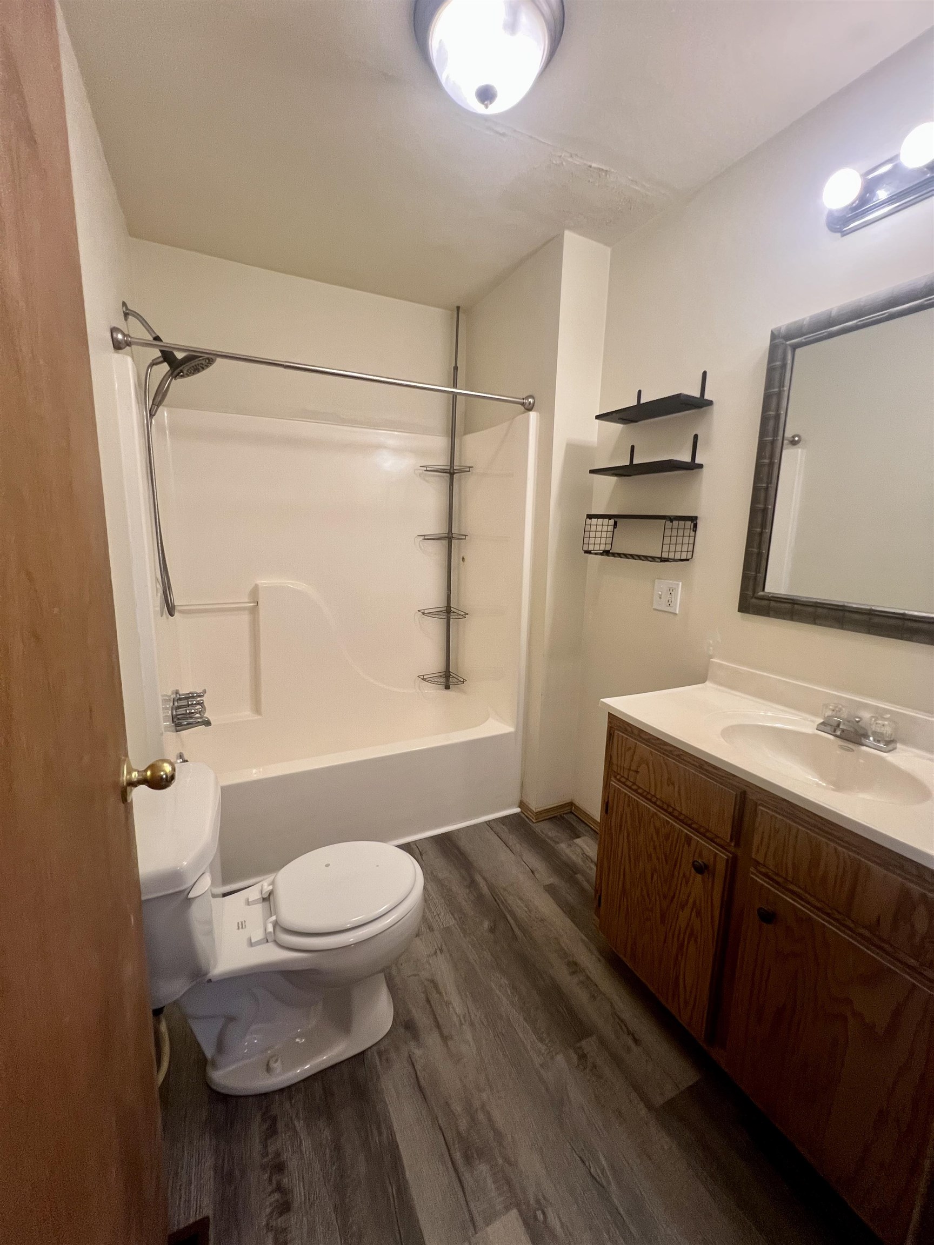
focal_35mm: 13
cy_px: 622
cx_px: 467
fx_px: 468
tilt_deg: -10.0
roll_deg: -1.8
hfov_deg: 89.9
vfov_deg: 106.2
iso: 200
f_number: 1.8
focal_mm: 1.57
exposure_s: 1/120
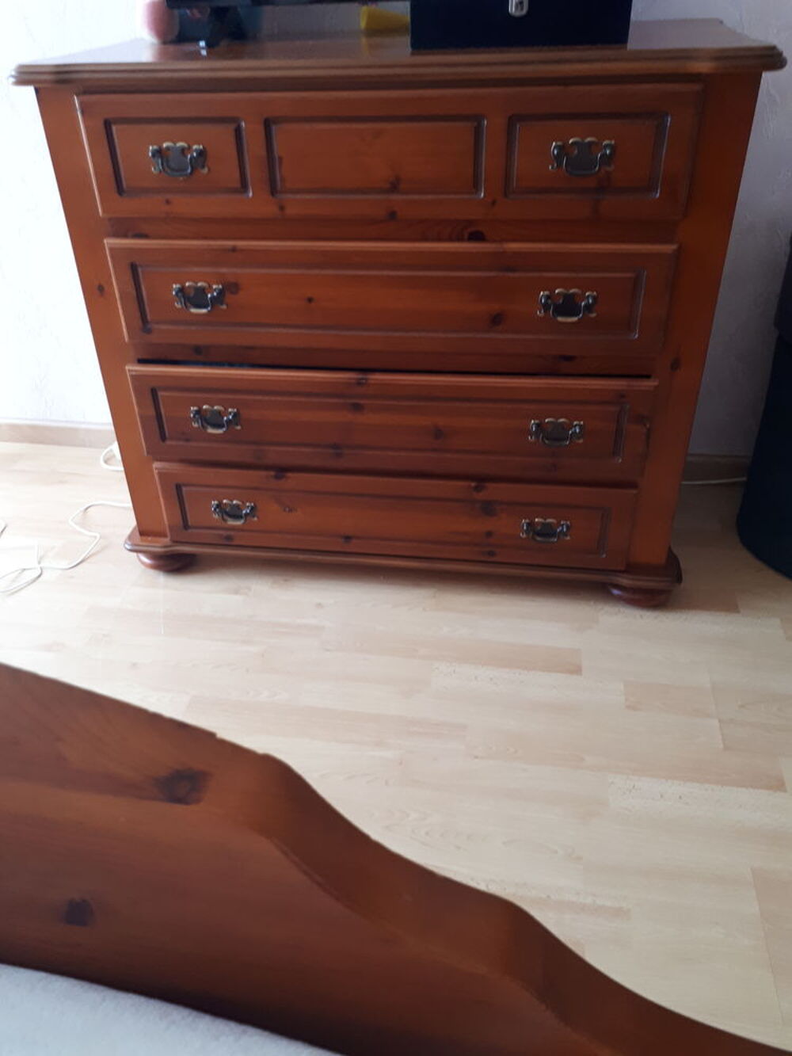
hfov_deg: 51.4
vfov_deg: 65.3
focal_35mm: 27
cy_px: 528
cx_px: 396
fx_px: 824
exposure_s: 1/33
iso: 160
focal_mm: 3.6
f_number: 1.9
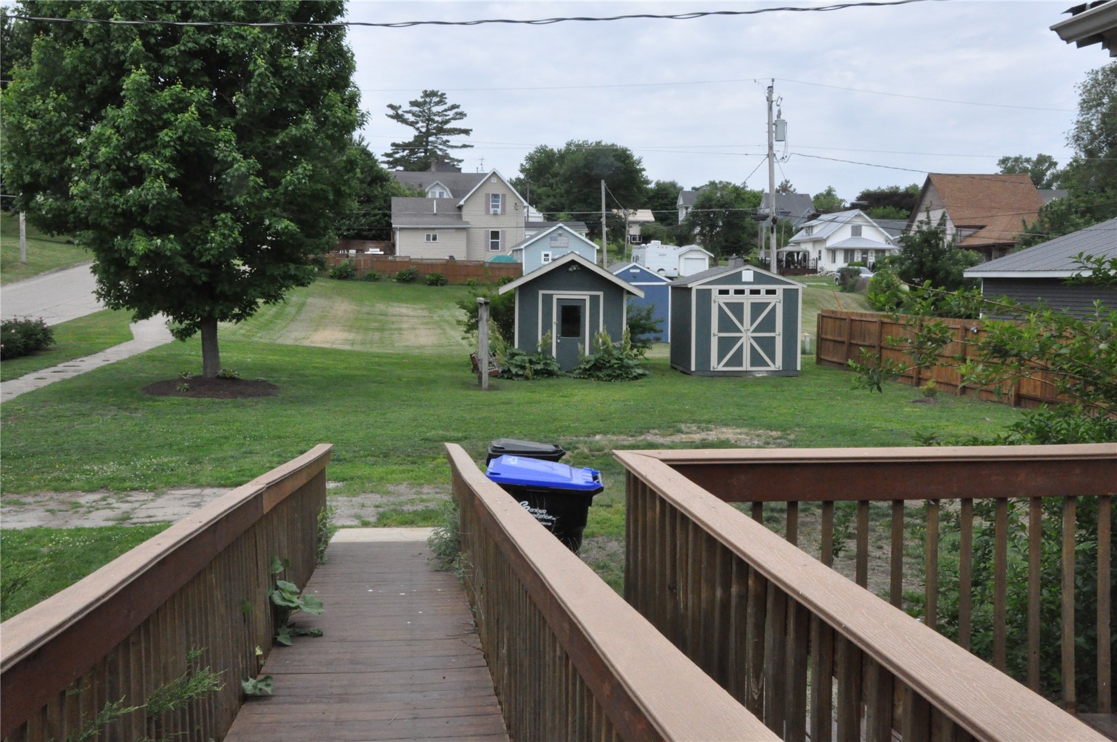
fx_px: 1162
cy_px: 371
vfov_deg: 35.4
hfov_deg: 51.3
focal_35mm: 38
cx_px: 558
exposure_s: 1/640
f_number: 25
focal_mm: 25
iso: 3200
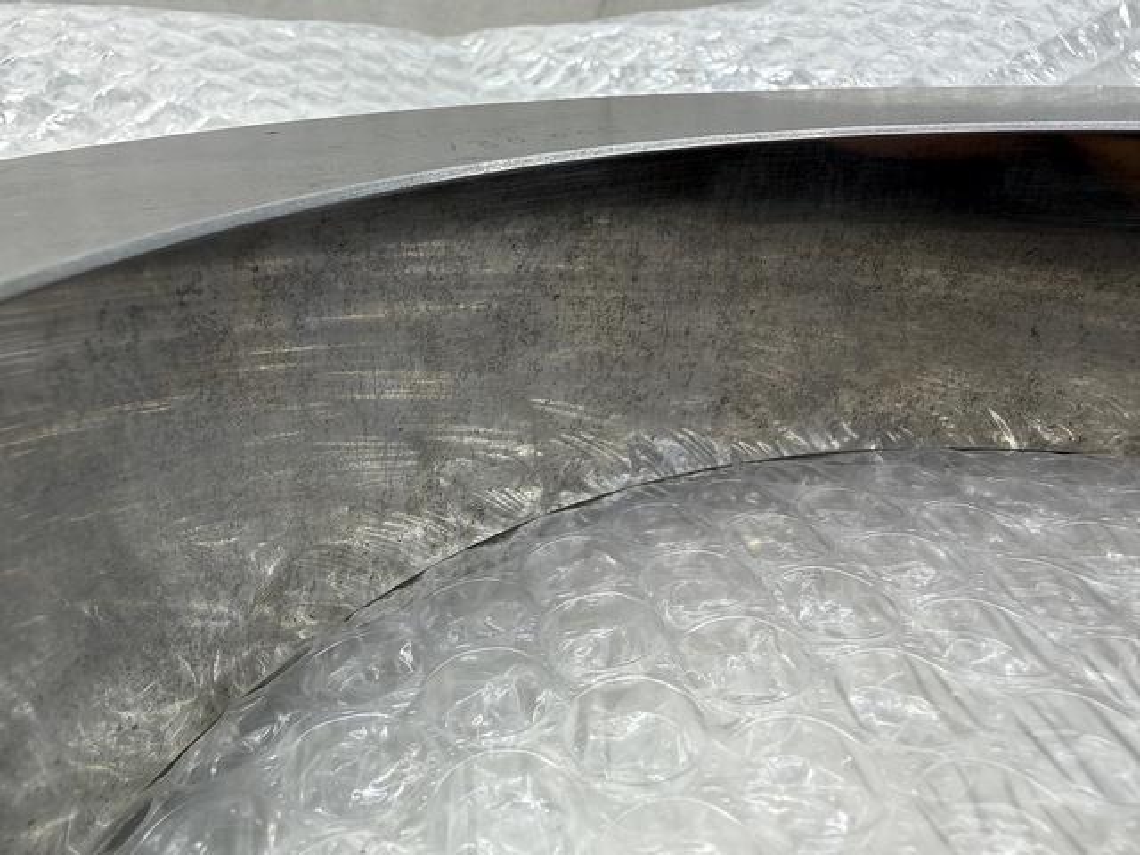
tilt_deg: -25.2
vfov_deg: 53.1
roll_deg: +1.0
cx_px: 570
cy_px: 428
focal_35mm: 26
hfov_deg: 67.3
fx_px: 856
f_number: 2.2
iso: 50
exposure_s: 1/100
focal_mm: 2.22
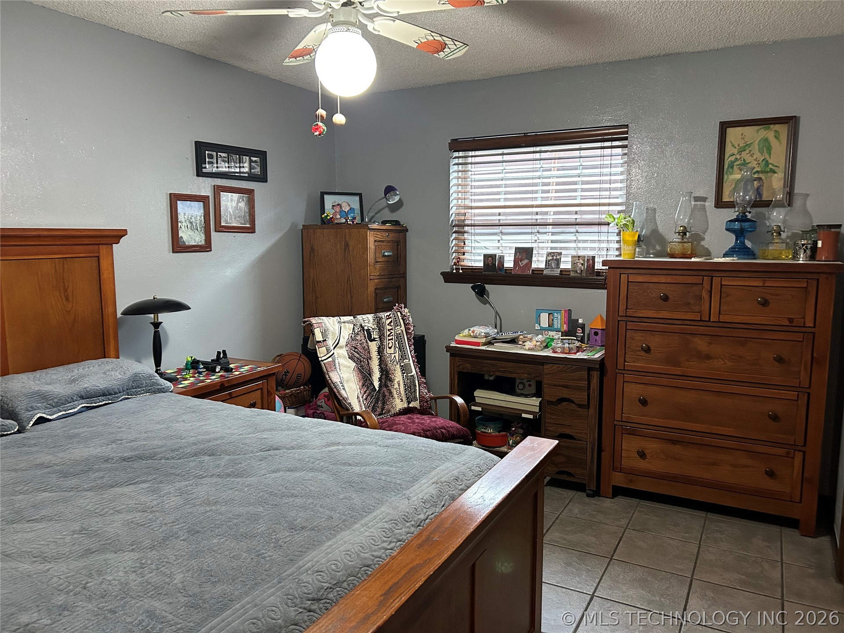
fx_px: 634
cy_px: 316
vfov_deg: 53.1
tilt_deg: -7.5
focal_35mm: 26
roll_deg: +0.4
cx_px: 422
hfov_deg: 67.3
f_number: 1.5
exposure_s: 1/40
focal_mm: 5.7
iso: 400
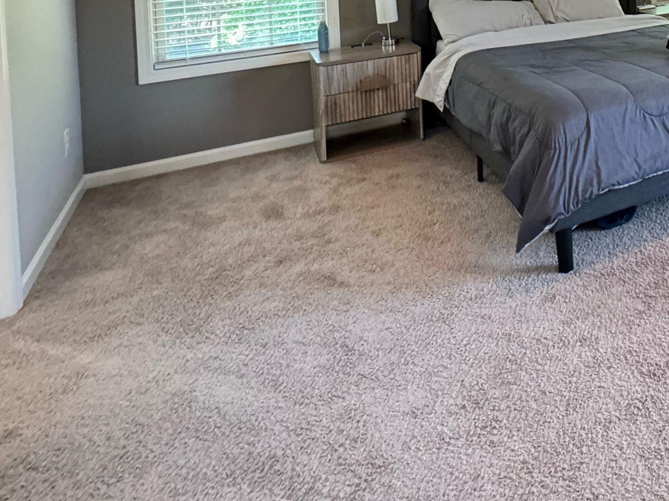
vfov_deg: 35.5
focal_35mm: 33
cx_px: 687
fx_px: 638
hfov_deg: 45.5
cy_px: -72
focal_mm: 2.22
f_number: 2.2
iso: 800
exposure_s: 1/60
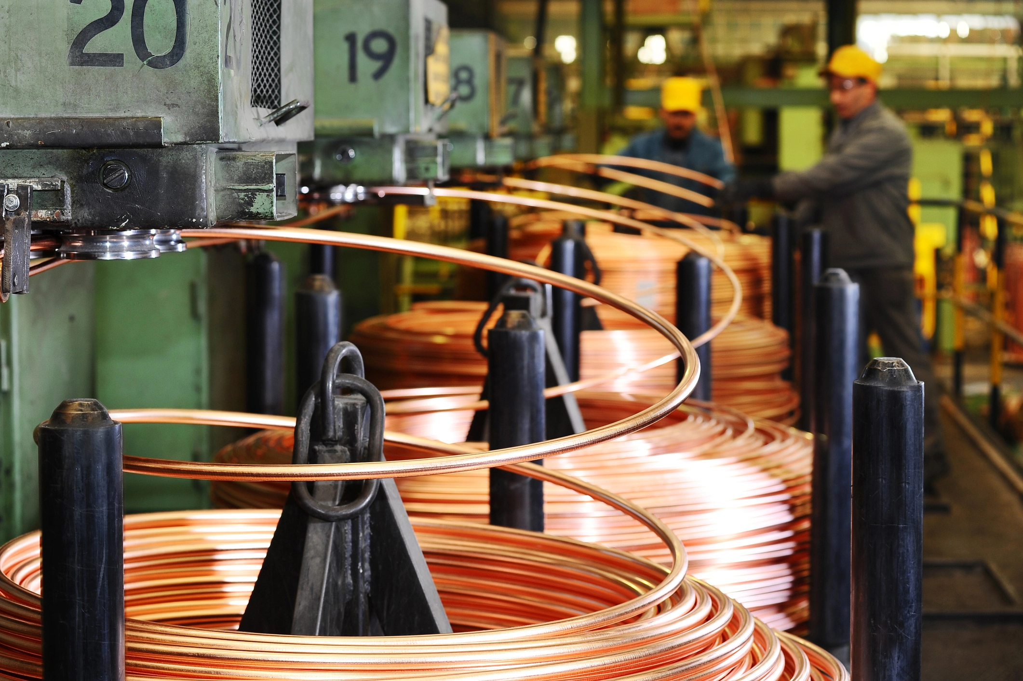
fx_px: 2272
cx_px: 512
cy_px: 340
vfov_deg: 17.0
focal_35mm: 80
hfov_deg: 25.4
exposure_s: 1/6
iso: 250
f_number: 5.6
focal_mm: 80
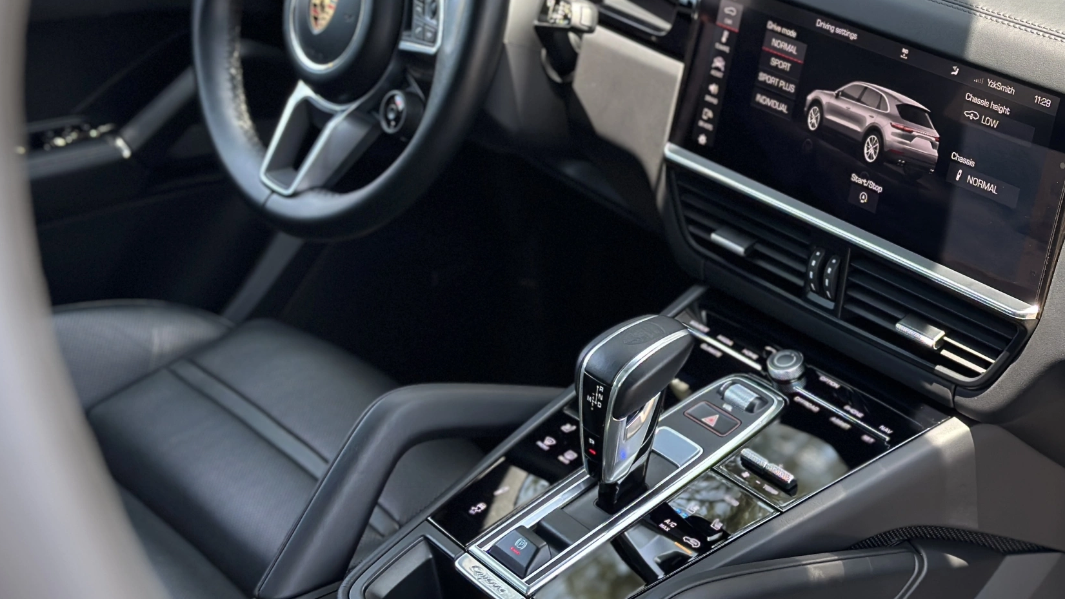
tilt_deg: -23.4
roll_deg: +2.7
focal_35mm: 76
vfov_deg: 15.8
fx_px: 2146
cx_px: 622
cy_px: 114
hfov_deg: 27.8
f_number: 1.78
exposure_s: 1/319
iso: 80
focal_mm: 6.86
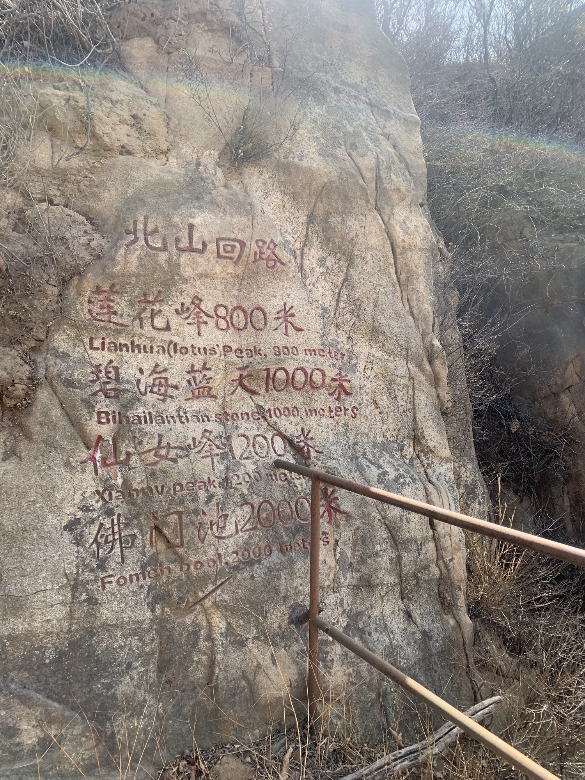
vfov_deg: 67.3
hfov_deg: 53.1
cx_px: 292
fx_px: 586
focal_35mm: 26
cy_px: 390
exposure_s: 1/492
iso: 25
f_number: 1.8
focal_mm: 4.25
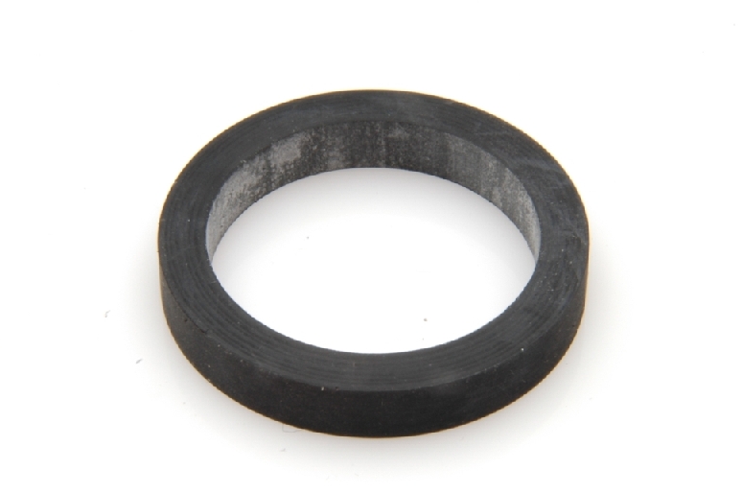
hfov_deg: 14.8
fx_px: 2861
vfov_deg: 9.8
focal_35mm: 139
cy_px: 275
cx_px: 355
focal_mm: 70
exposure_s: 1.3
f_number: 29
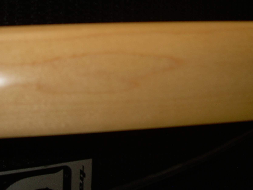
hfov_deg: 36.8
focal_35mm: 52
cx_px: 109
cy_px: 85
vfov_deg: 28.0
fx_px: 380
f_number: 2.8
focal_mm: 6.3
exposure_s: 1/60
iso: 50
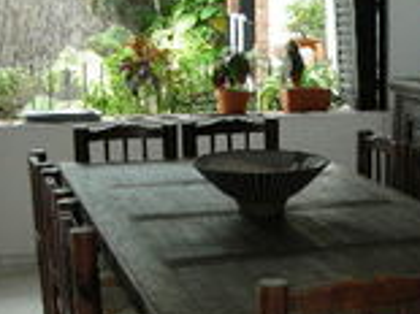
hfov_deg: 22.9
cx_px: 396
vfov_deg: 17.7
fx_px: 1006
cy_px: 206
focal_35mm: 83
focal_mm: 5.8
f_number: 3
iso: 100
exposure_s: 1/60.1
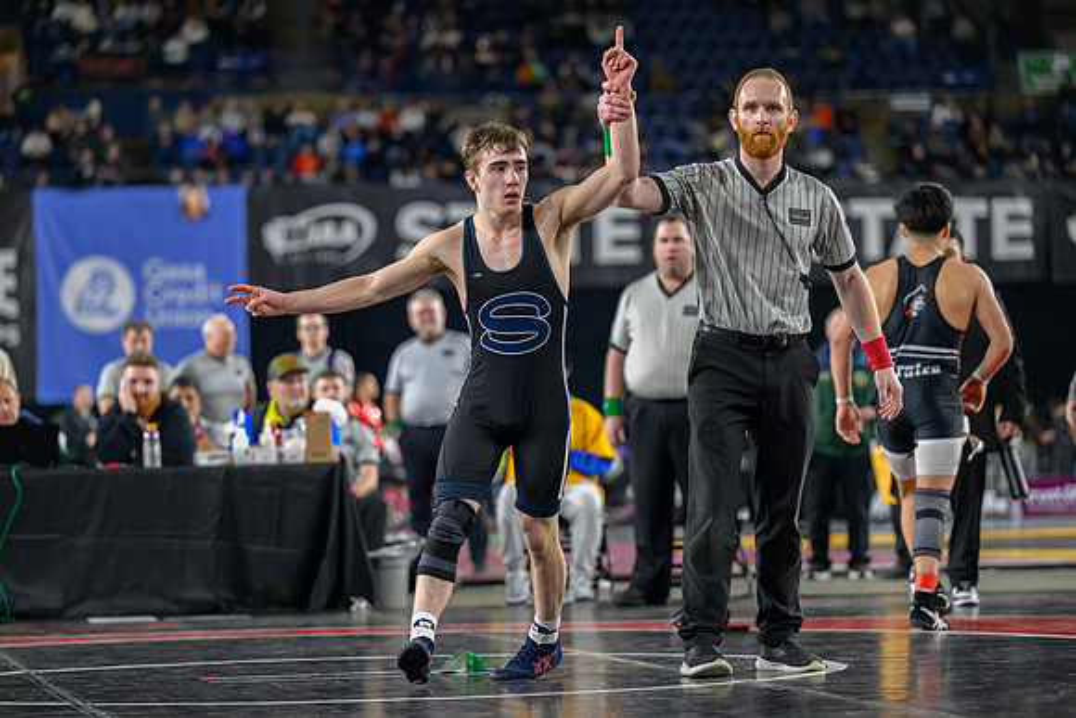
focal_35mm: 136
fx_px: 4074
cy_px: 361
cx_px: 508
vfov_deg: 10.1
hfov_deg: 15.0
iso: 3200
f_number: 2.8
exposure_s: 1/800
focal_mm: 125
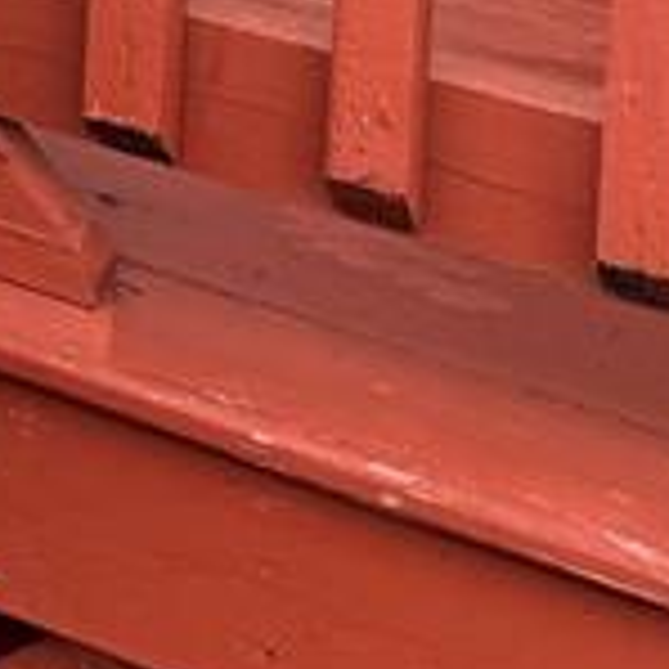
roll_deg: +0.1
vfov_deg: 10.1
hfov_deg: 9.2
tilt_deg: -5.9
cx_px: -1428
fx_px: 3192
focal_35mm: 146
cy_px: -1033
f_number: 1.78
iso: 64
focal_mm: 6.76
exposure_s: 1/168
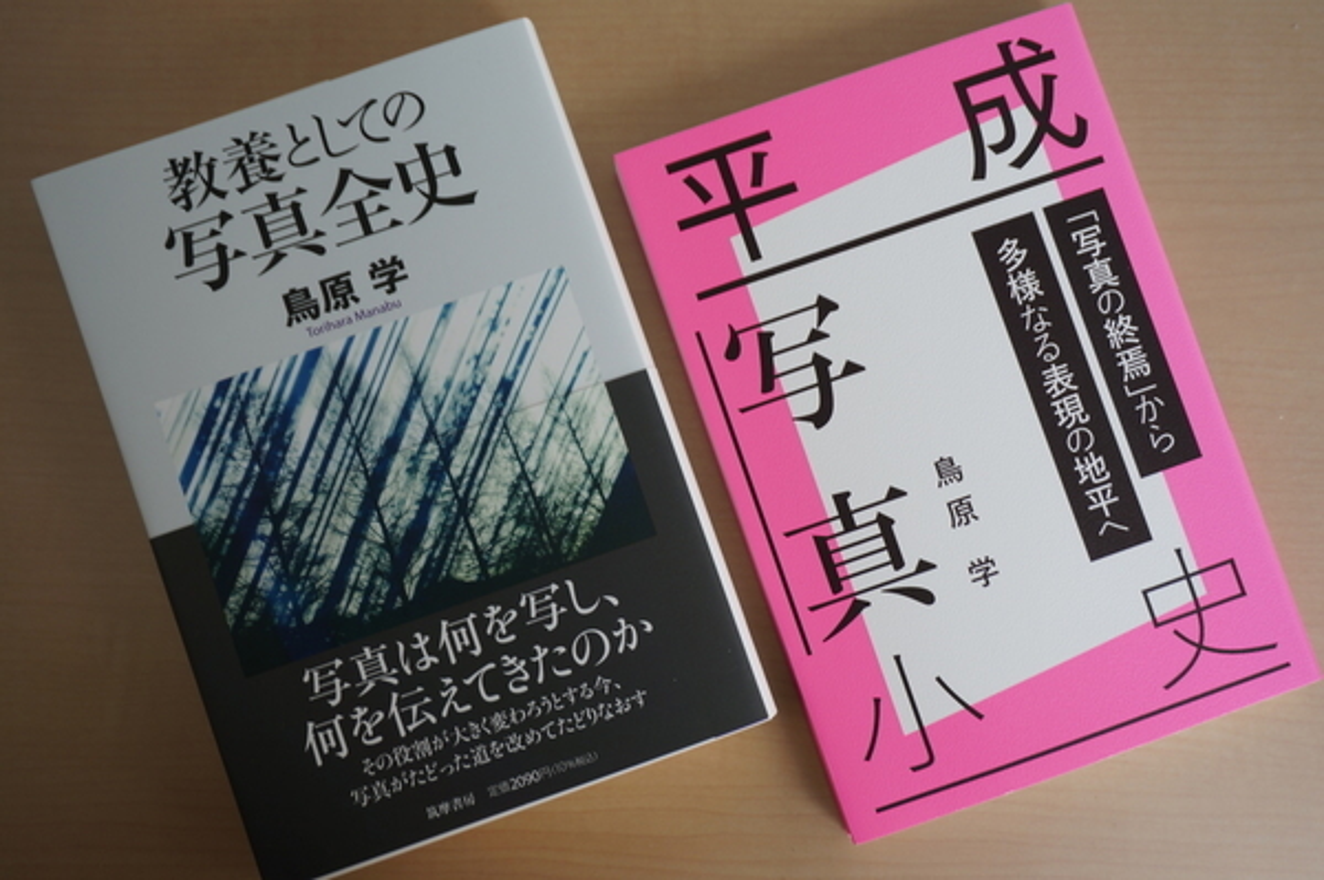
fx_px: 1433
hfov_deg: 49.6
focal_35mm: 39
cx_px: 662
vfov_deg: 34.2
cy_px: 440
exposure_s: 1/10
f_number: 4.5
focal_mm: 26
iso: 100
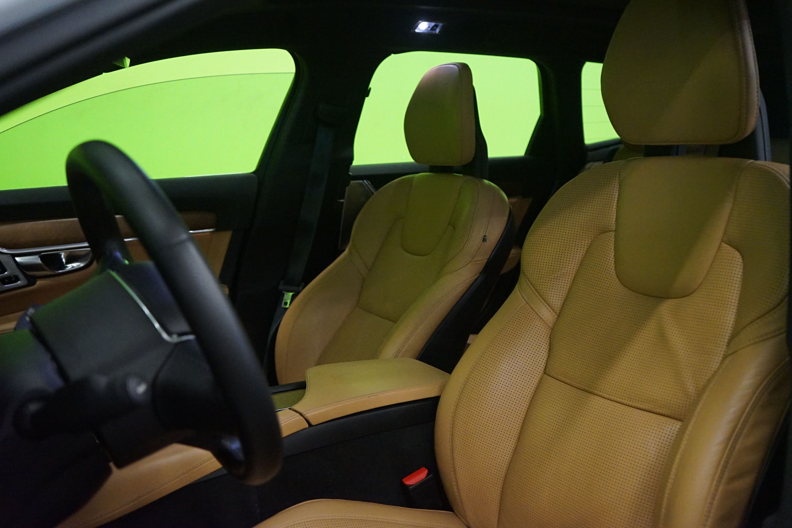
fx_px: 748
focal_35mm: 34
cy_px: 264
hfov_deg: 55.8
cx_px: 396
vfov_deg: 38.9
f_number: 4
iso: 6400
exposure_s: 1/80
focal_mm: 34
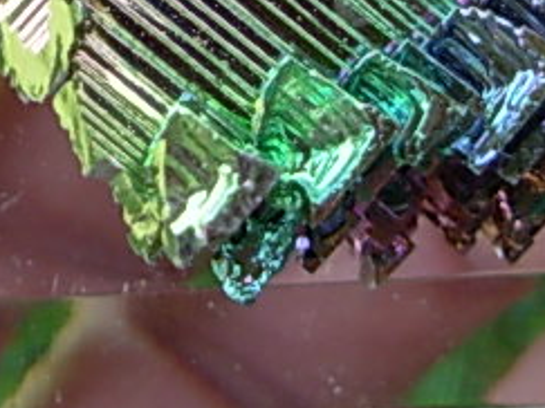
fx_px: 2518
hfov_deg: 12.3
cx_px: 67
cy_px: -157
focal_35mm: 160
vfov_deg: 9.1
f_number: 2.9
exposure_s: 1/171
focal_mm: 6.3
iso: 50
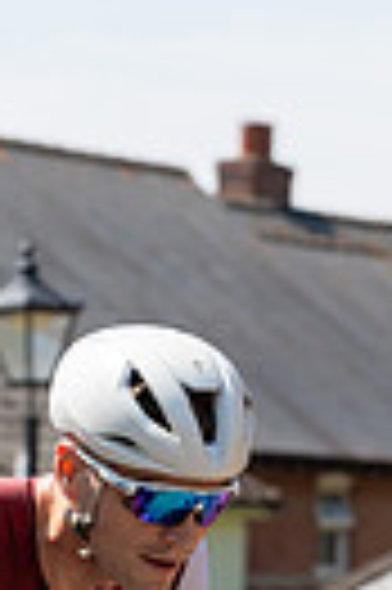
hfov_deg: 4.7
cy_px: 788
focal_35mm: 293
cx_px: 185
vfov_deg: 7.0
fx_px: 4798
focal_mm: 85
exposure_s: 1/800
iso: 160
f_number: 4.5
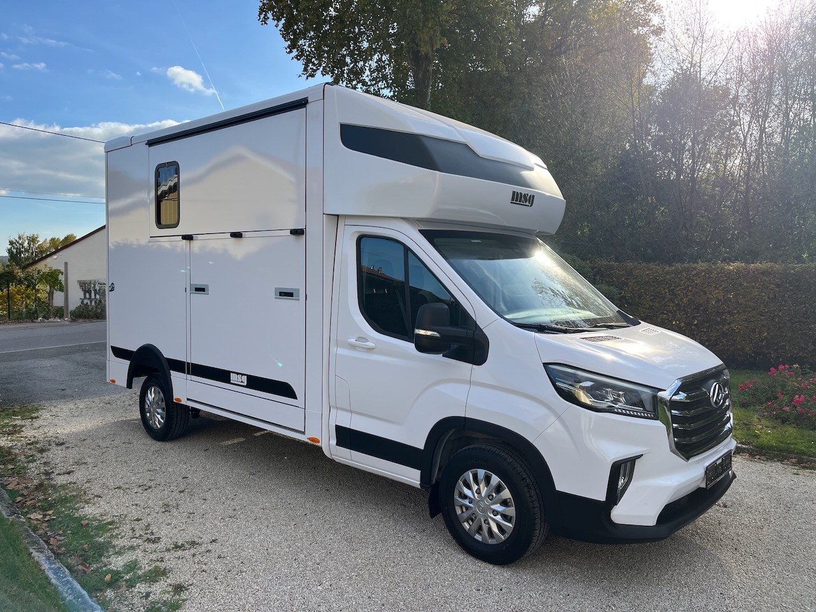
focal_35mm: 26
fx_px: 613
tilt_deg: -4.0
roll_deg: +0.2
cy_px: 306
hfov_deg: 67.3
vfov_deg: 53.1
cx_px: 408
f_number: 1.6
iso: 50
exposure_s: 1/2062
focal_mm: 5.1
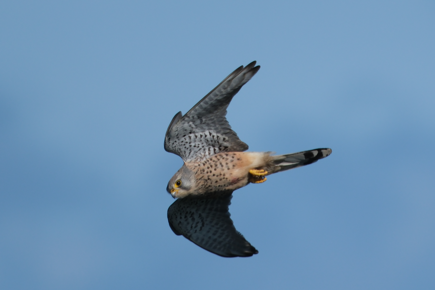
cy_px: 145
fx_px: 10874
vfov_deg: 1.5
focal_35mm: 900
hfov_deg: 2.3
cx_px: 218
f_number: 8
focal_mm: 600
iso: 250
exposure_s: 1/1000
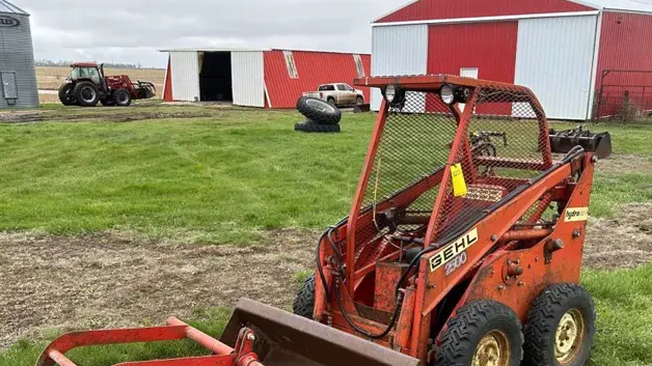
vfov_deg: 29.1
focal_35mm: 40
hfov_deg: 50.4
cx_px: 369
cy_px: 290
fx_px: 691
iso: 80
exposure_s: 1/894
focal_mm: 6.86
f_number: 1.78
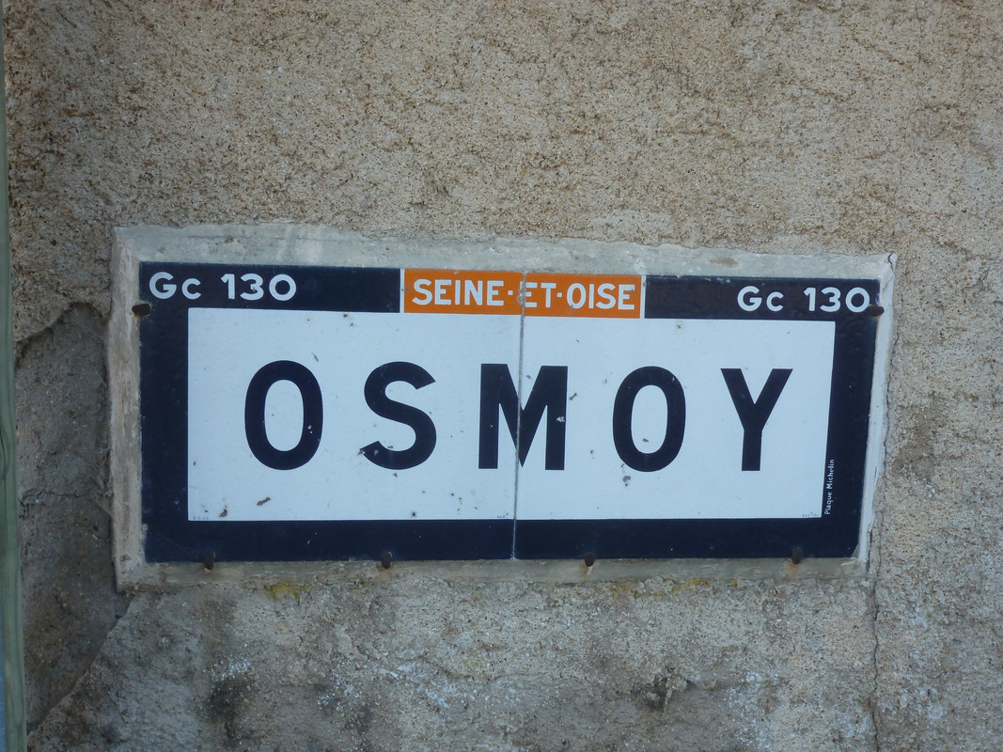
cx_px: 502
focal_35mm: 41
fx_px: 1188
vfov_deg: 35.1
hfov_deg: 45.8
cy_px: 376
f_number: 3.9
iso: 100
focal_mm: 7.4
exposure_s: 1/100
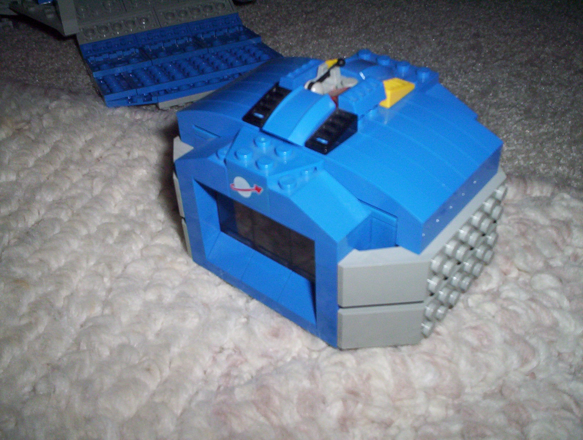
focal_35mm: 38
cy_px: 220
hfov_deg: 48.9
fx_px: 642
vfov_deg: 37.9
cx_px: 292
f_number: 4.5
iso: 140
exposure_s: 1/60
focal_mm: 4.99
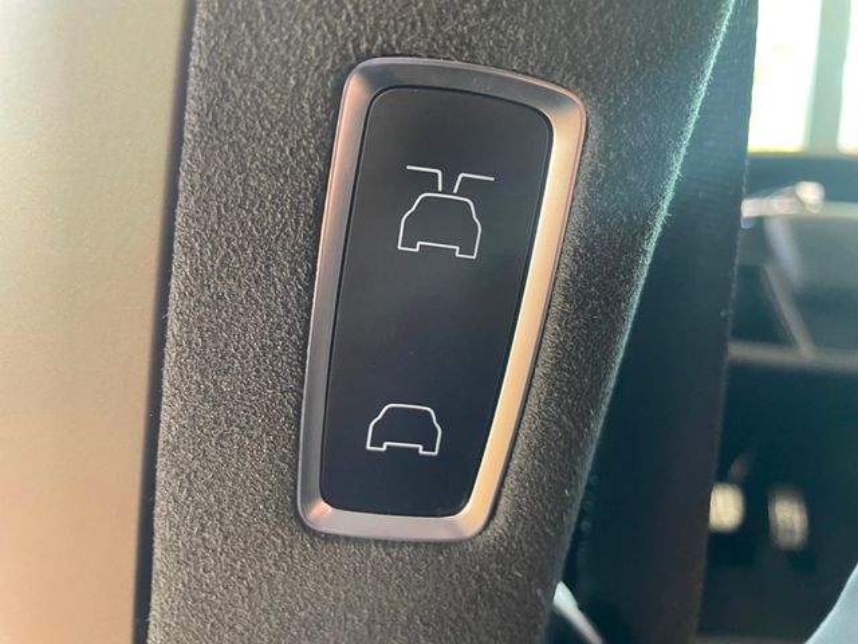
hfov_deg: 67.3
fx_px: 644
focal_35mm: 26
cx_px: 429
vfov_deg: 53.1
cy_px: 322
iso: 400
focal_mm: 4.2
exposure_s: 1/60
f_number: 1.6
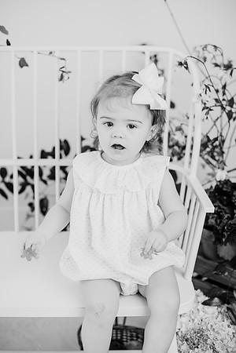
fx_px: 492
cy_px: 176
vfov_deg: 39.6
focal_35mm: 50
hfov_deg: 27.0
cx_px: 118
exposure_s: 1/160
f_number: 2.5
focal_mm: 50
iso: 125
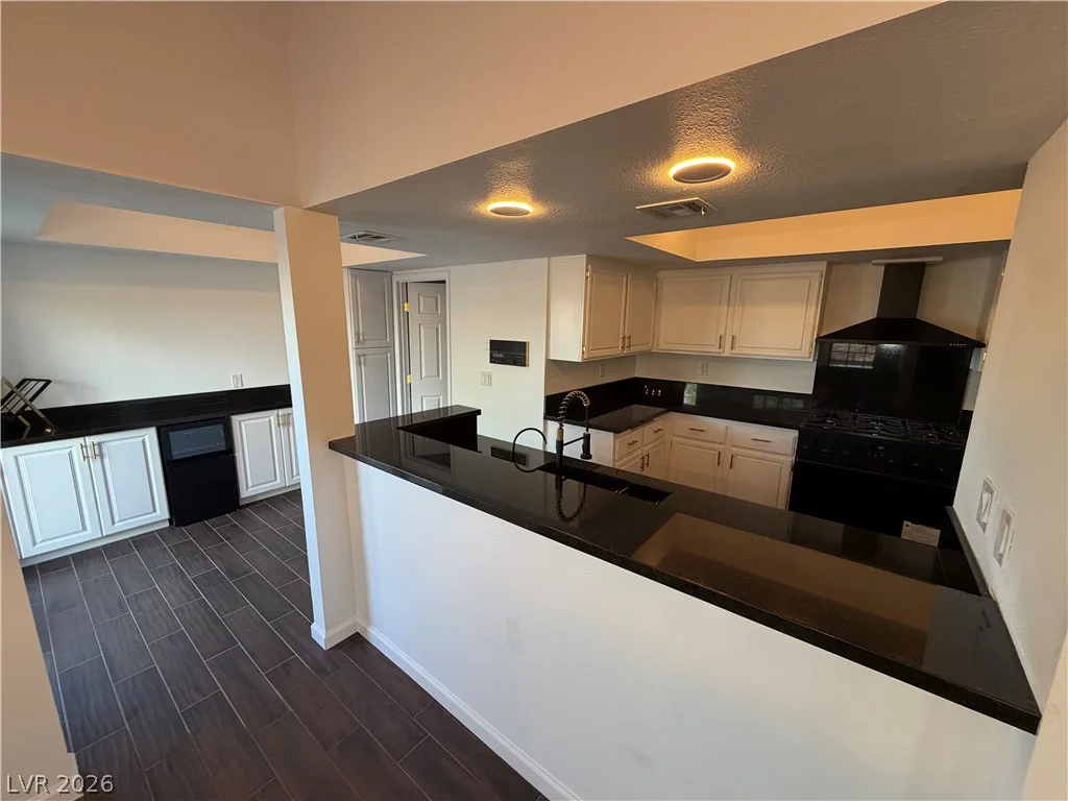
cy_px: 400
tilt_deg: -9.5
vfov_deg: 85.7
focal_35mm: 14
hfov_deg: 102.1
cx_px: 534
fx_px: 432
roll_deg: -1.1
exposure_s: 1/120
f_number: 2.2
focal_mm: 2.22
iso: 320
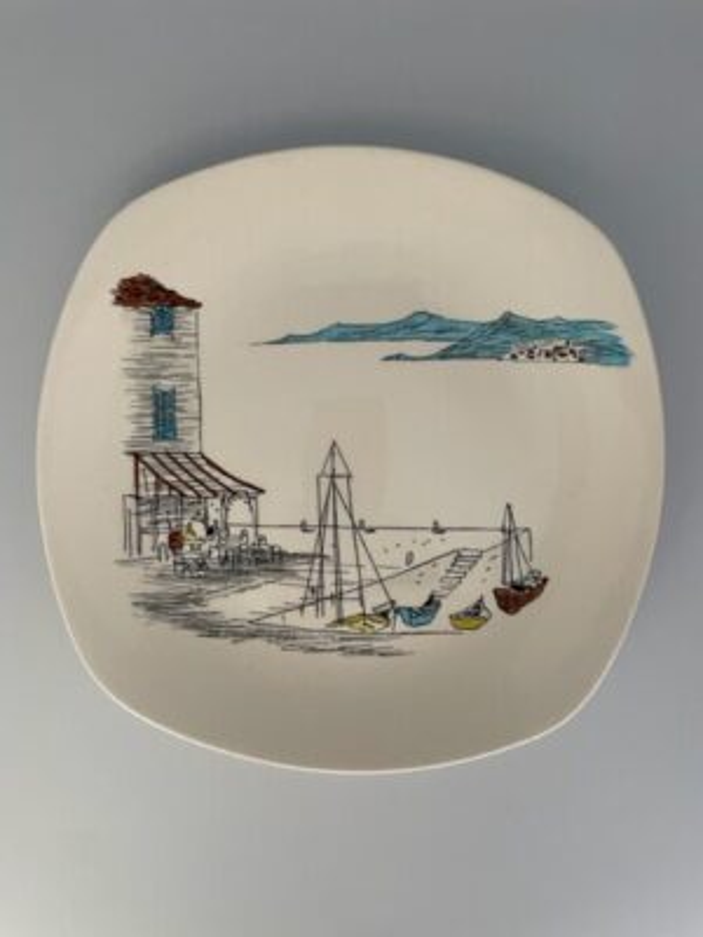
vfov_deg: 67.3
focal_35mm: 26
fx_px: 704
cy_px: 468
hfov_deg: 53.1
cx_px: 352
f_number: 1.6
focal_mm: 4.2
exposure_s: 1/60
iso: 200
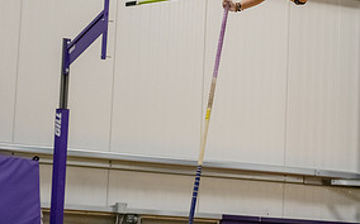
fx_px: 1676
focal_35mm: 171
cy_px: -20
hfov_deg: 12.2
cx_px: 254
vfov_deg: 7.6
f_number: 2.8
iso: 5000
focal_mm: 82
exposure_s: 1/800
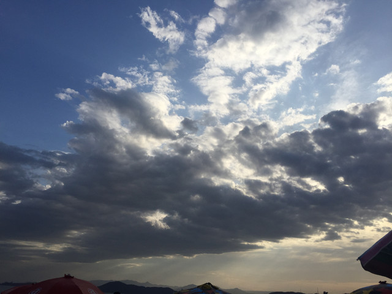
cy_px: 147
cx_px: 196
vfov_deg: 48.2
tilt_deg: +24.5
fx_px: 328
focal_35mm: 29
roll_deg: -2.8
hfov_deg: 61.7
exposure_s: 1/3968
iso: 32
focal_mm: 4.15
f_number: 2.2
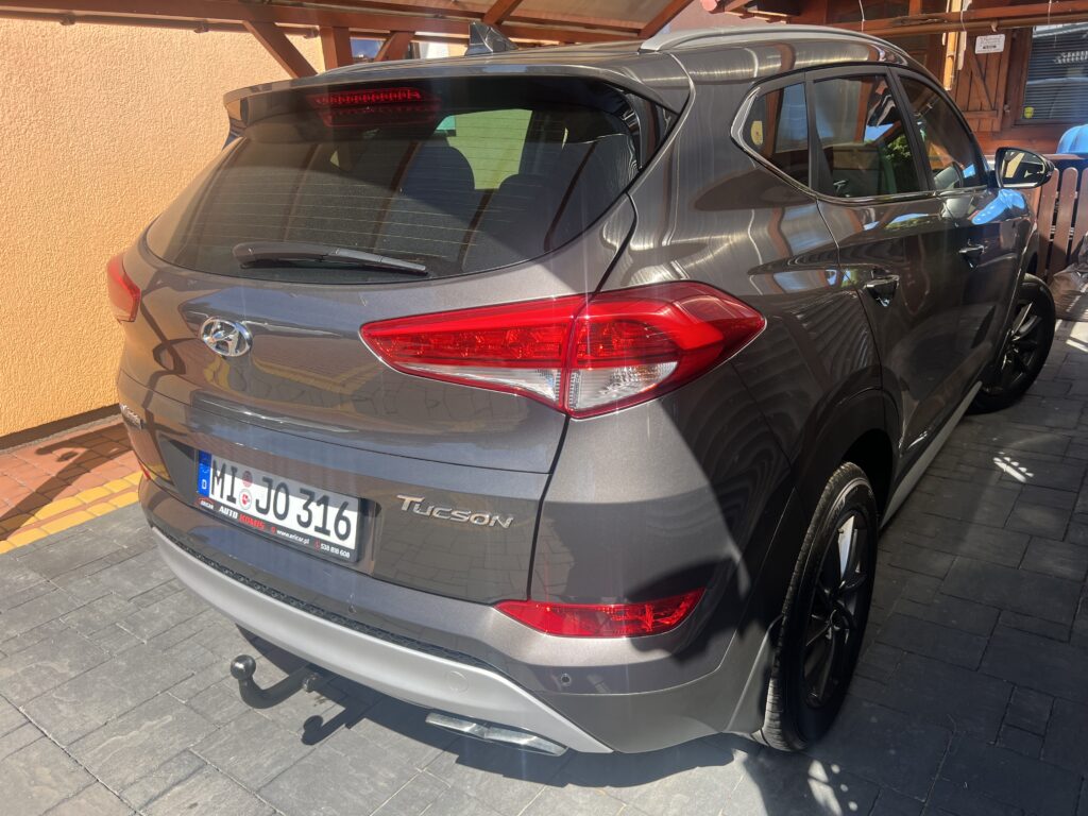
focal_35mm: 26
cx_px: 544
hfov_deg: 67.3
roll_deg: +2.5
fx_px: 817
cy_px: 408
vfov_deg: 53.1
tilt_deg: -19.7
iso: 50
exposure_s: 1/1079
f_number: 1.5
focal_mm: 5.7
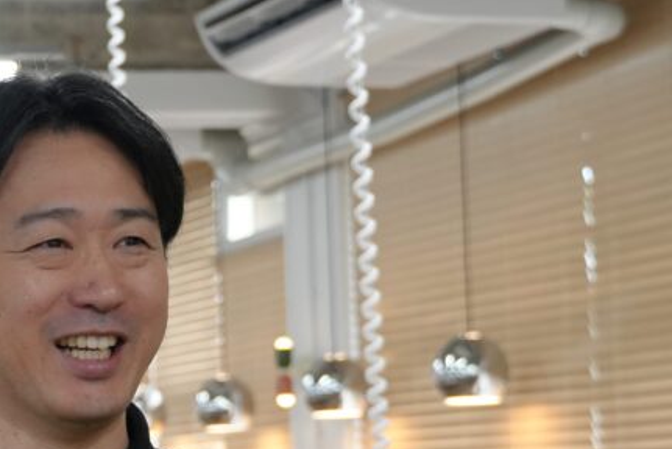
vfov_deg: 8.9
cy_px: 428
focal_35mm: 153
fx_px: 2861
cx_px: -51
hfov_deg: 13.2
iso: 1000
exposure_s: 1/160
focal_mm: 43
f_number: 5
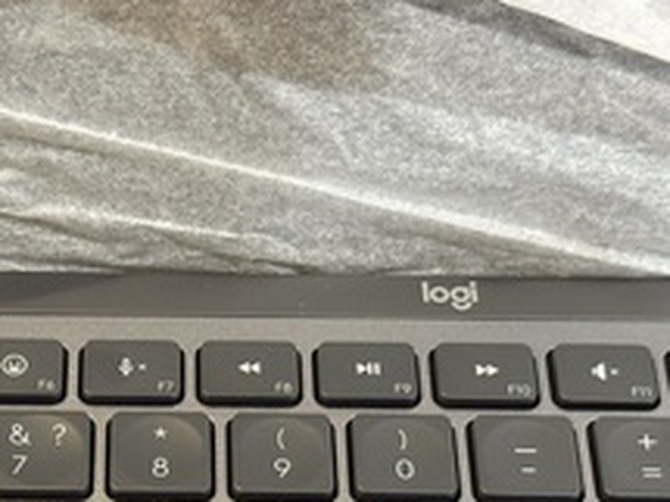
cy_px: 500
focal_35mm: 102
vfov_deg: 14.3
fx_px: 1973
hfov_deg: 19.1
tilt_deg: -54.7
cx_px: 139
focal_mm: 6.76
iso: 500
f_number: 1.78
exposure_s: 1/40
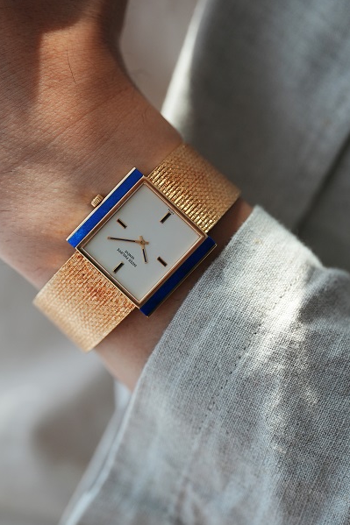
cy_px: 234
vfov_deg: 16.7
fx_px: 1795
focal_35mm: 123
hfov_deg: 11.1
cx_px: 146
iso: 800
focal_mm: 105
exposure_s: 1/250
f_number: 2.8
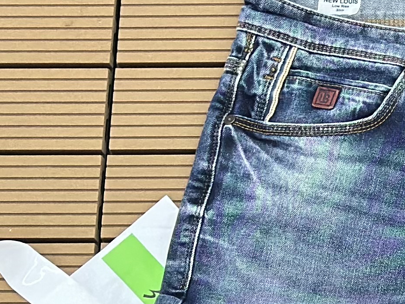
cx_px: 702
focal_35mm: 210
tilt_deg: -72.3
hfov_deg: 9.1
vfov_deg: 7.0
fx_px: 2456
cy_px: 469
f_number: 1.78
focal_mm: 6.86
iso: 250
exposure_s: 1/60
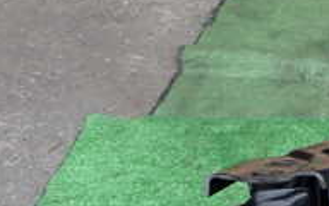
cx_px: 452
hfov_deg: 21.9
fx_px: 744
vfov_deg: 14.8
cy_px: 294
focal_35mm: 83
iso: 100
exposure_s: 1/200
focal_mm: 4.5
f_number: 2.8
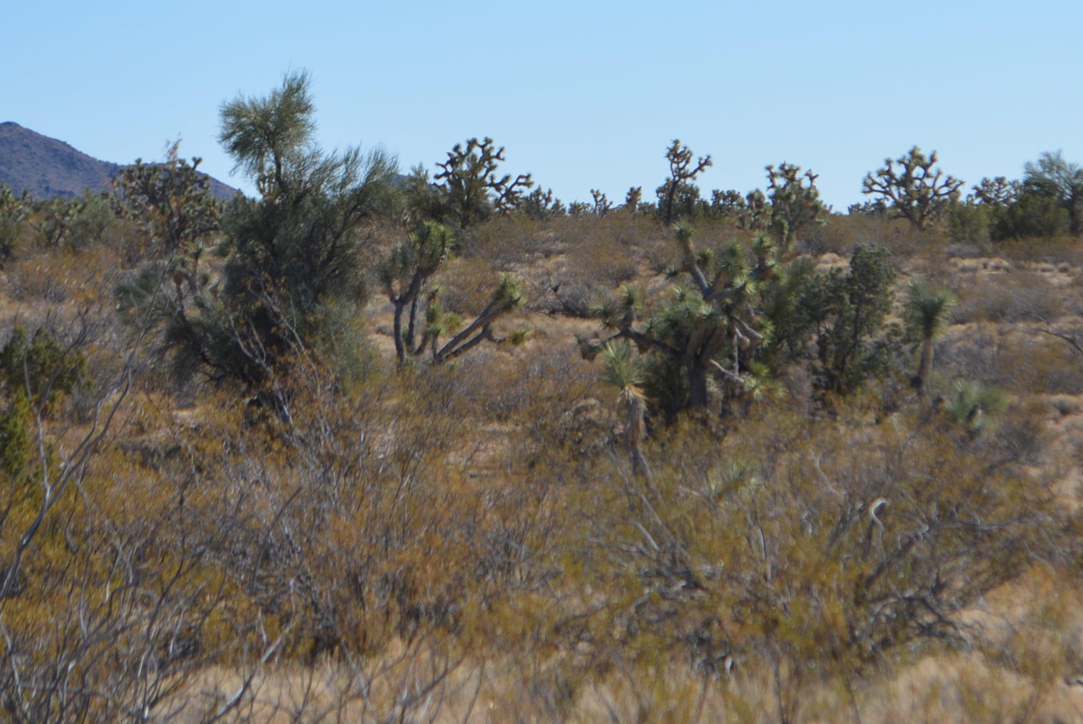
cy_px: 337
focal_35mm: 162
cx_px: 678
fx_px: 4877
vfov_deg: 8.5
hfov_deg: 12.7
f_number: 7.1
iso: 400
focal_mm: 55
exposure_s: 1/1600
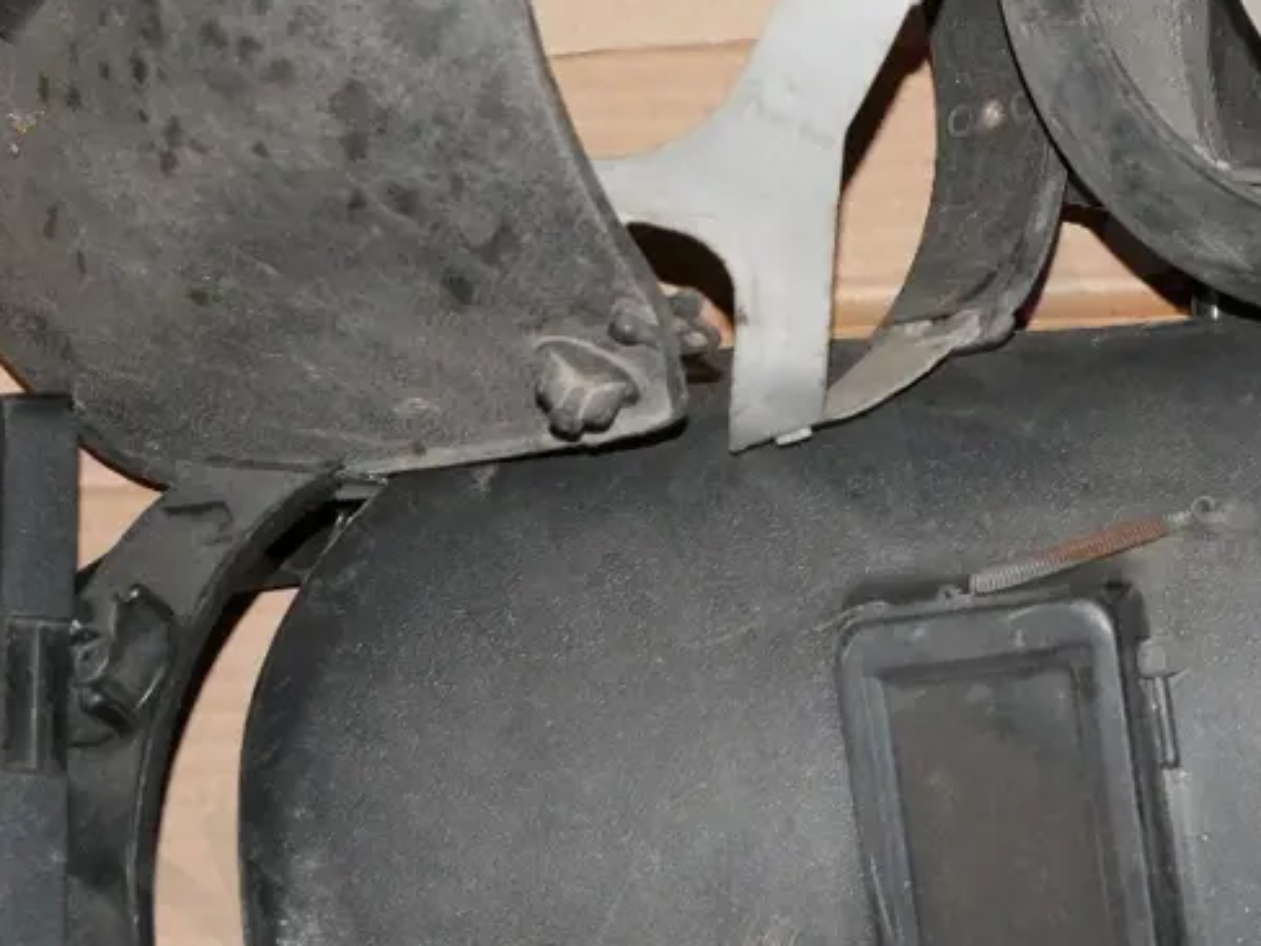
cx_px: 1049
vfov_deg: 10.1
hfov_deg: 13.4
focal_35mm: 147
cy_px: 265
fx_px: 5355
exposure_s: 1/80
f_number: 5.2
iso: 3200
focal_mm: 35
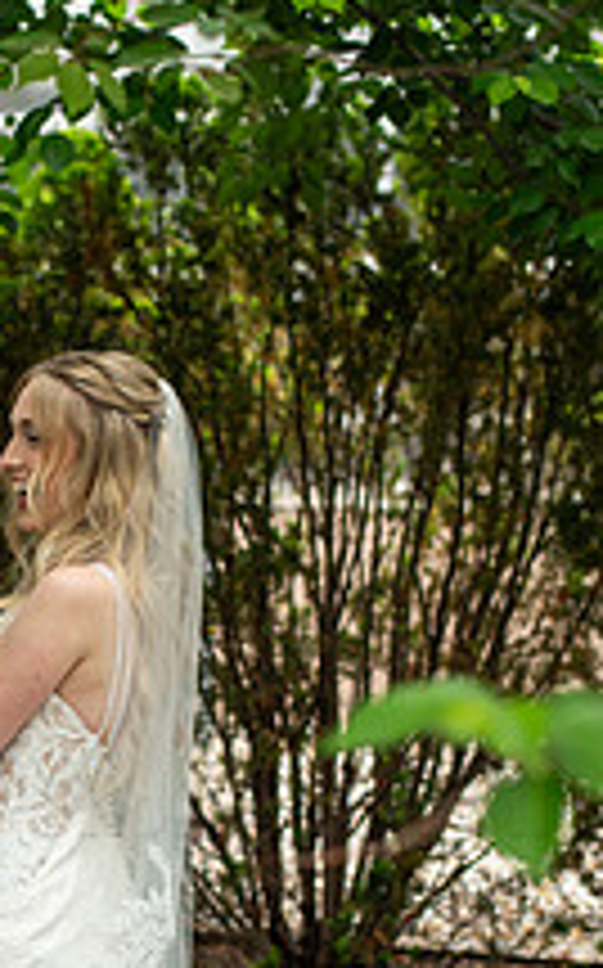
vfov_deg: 21.4
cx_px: -68
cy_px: 770
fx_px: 2529
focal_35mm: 96
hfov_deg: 13.3
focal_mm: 45
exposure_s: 1/125
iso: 500
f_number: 2.8
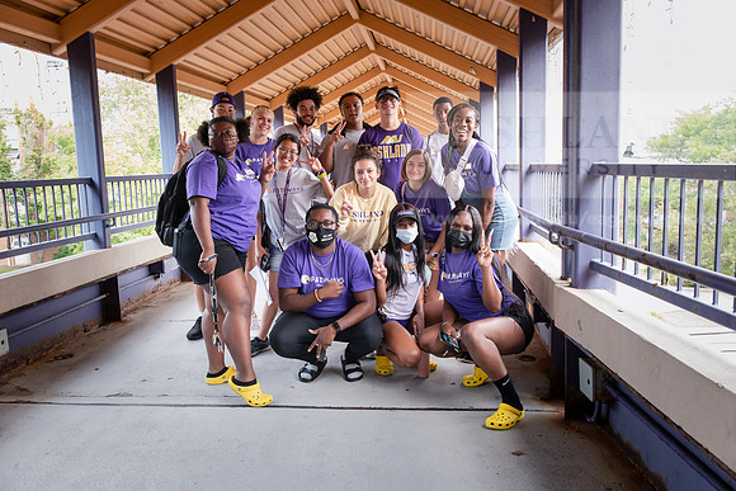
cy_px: 246
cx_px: 368
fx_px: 634
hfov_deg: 60.3
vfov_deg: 42.3
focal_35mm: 31
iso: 1250
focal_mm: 31
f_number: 5.6
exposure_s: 1/160
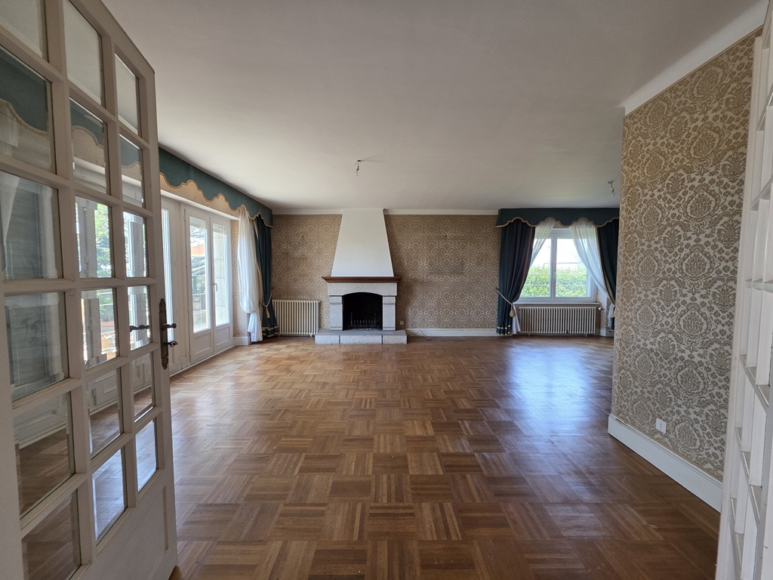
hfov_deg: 106.2
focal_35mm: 13
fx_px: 290
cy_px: 290
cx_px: 386
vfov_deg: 89.9
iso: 80
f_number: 1.9
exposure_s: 1/100
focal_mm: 2.2
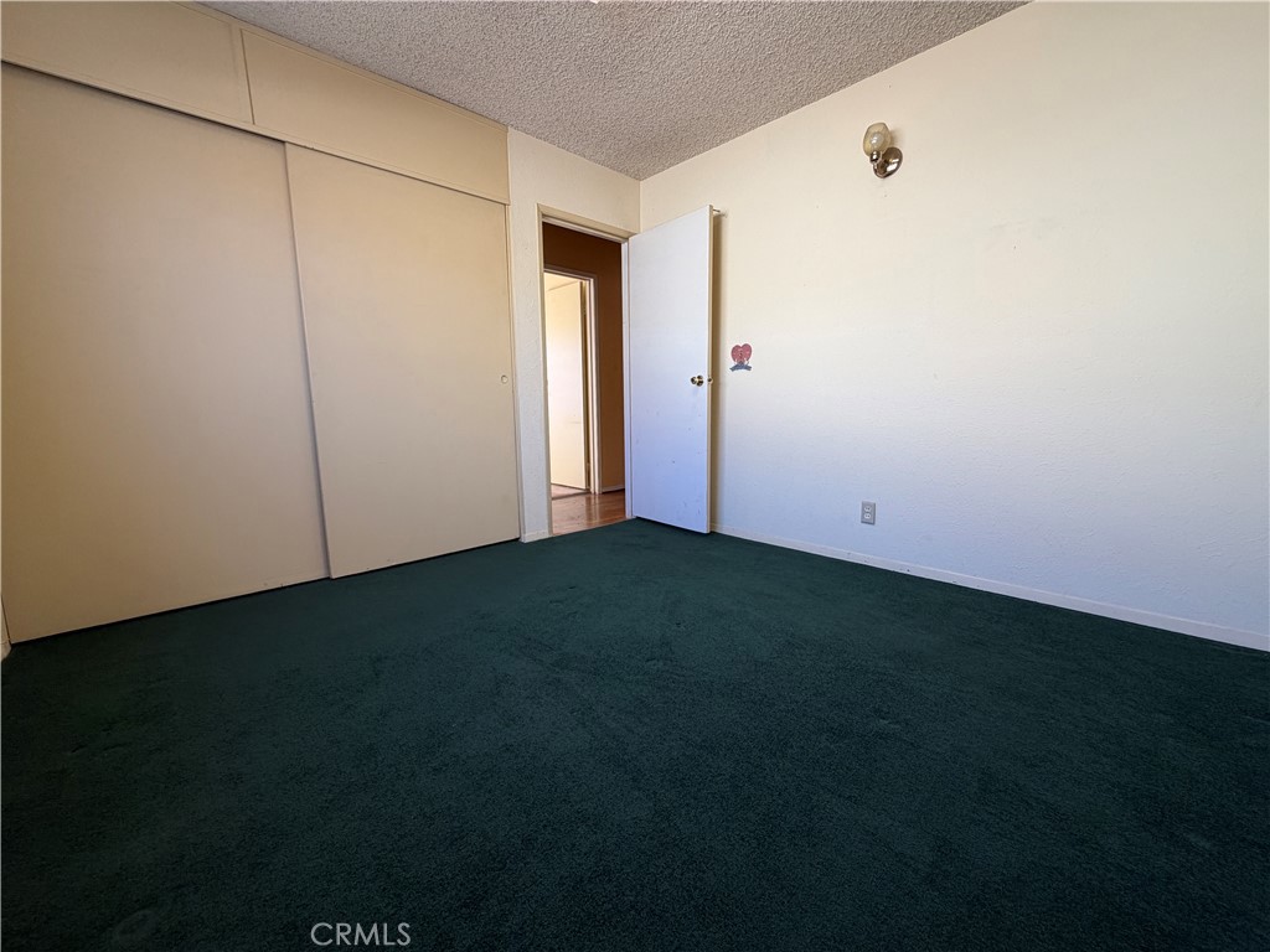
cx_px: 635
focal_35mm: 14
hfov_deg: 102.1
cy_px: 476
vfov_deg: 85.7
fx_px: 514
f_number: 2.2
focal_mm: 2.22
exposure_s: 1/120
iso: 125
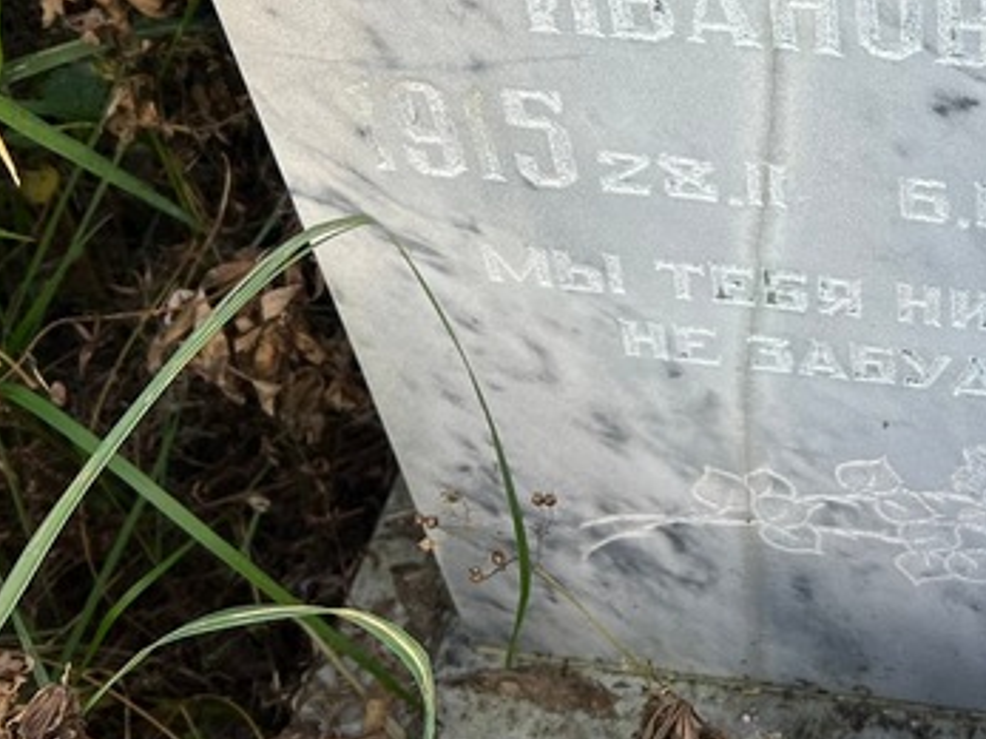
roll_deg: -1.0
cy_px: -40
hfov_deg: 30.6
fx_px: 1708
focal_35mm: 60
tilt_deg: -41.3
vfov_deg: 23.2
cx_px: 909
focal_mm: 5.7
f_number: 1.5
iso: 40
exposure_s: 1/288
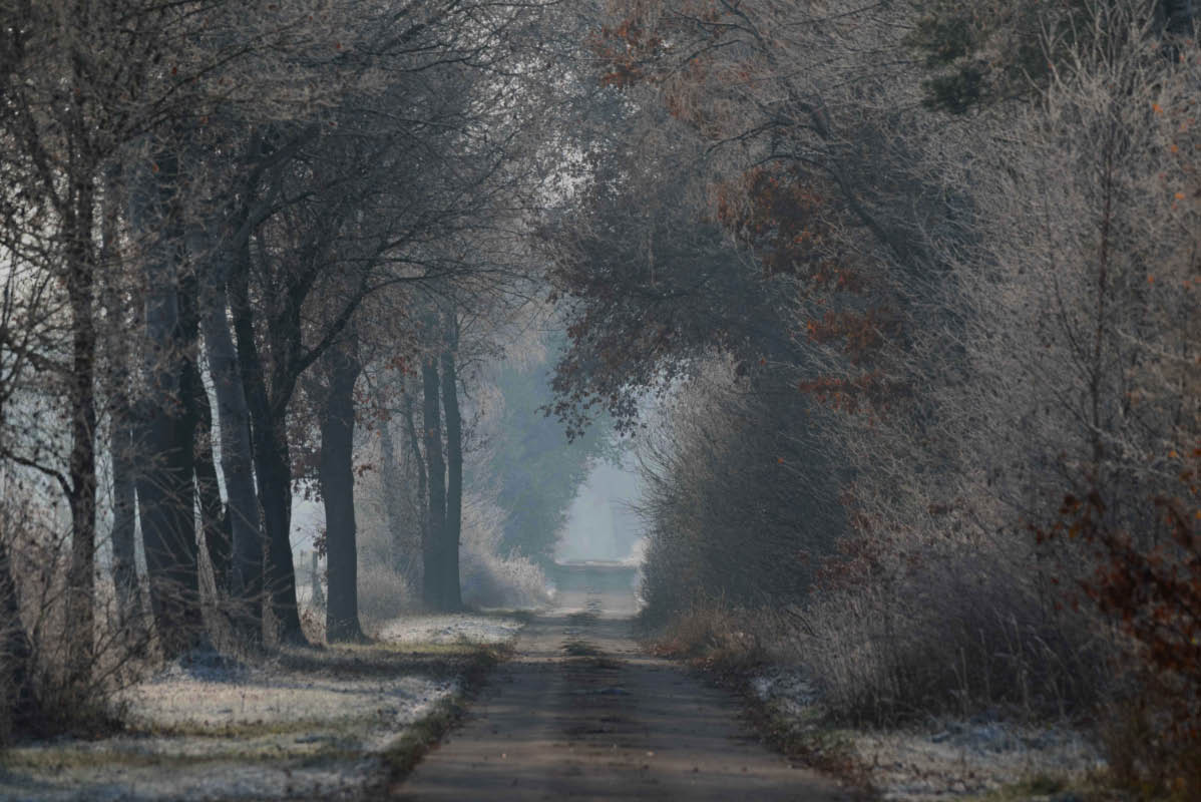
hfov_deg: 5.2
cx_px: 600
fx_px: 13350
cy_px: 401
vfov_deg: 3.4
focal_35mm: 400
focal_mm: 400
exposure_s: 1/1000
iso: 800
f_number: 11
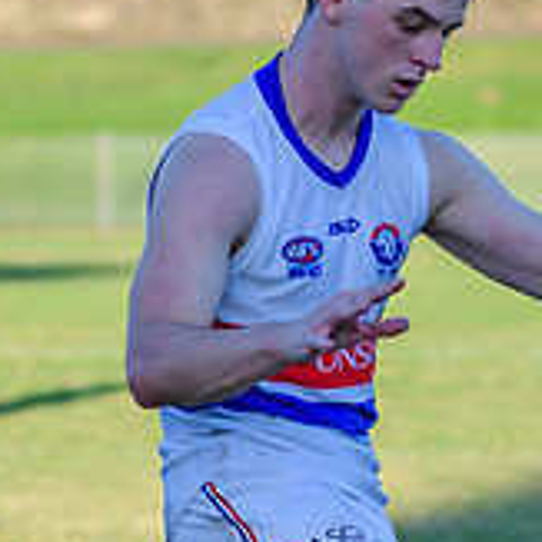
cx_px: 565
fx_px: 12861
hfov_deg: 2.4
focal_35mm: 726
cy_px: 582
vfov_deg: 2.4
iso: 1100
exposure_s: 1/2000
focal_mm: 150
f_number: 5
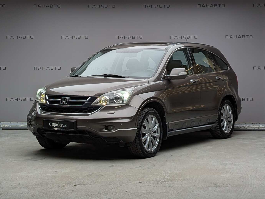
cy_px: 100
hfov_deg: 38.2
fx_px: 383
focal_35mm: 50
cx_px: 131
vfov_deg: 29.1
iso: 30
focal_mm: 6.9
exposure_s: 1/301
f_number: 1.68
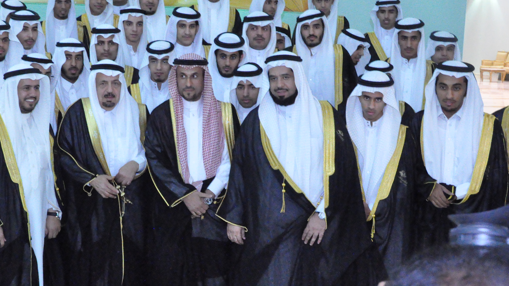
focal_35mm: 64
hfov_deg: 32.3
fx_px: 861
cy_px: 111
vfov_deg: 18.9
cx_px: 128
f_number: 10
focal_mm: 27
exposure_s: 1/60
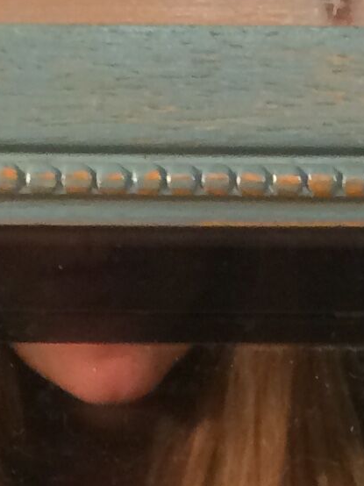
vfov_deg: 10.2
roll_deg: +1.5
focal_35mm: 171
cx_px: 249
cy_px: 1120
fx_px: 2399
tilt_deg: -10.8
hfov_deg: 8.7
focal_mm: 4.15
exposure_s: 1/33
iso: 100
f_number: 2.2
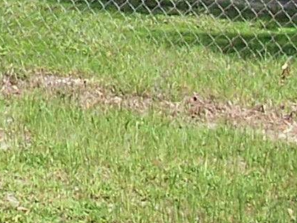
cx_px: -150
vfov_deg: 7.0
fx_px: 1785
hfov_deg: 9.3
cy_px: -182
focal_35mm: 208
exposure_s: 1/500
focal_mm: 6.3
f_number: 4
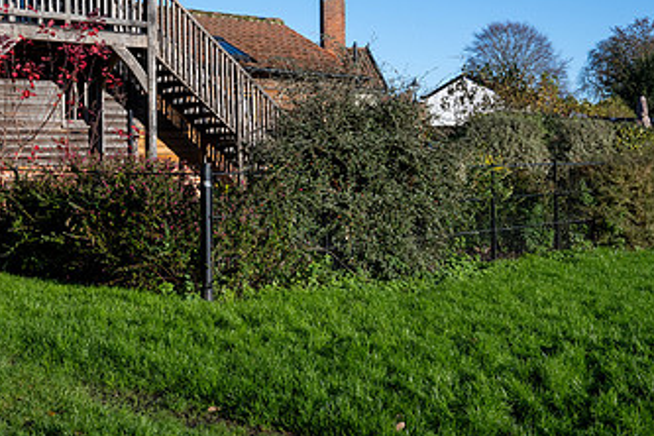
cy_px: 101
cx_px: 194
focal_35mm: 53
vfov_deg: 25.2
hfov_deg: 36.9
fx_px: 963
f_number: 13
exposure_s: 1/320
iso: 400
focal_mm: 29.5
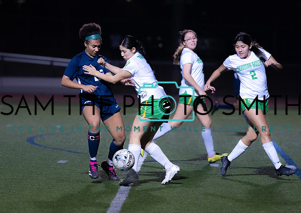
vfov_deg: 6.2
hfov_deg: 8.7
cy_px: 80
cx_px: 127
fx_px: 1975
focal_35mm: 232
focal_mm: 167
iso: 4000
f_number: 2.8
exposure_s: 1/1000
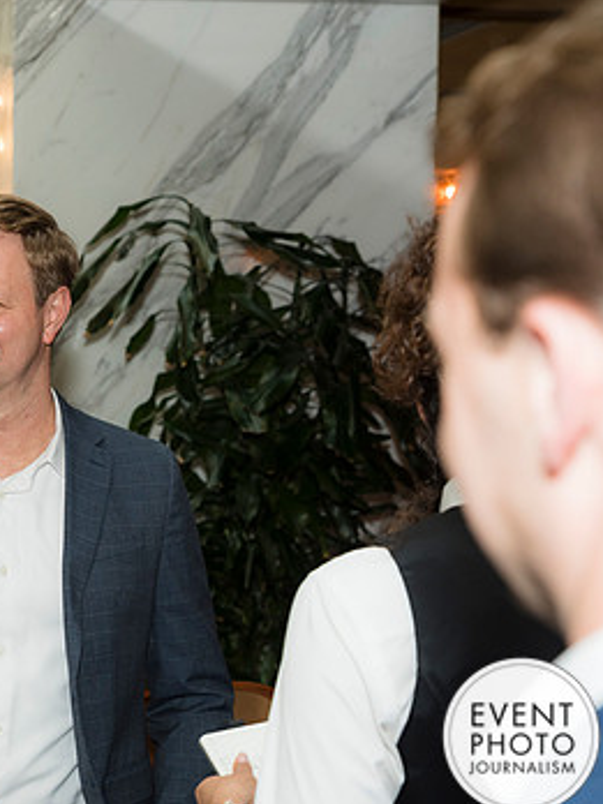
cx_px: 7
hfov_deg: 15.6
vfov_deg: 21.1
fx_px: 2160
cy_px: 442
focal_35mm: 93
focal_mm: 58
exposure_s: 1/125
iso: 800
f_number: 5
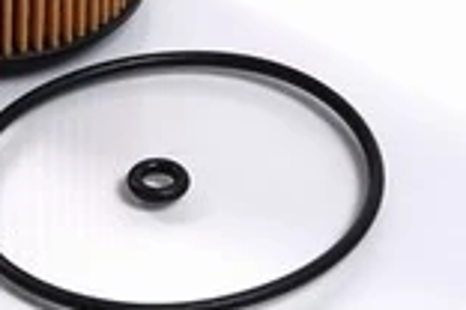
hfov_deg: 10.8
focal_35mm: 189
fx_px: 2446
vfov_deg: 7.1
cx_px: -18
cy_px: -179
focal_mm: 49
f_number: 10
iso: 50
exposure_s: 1/60
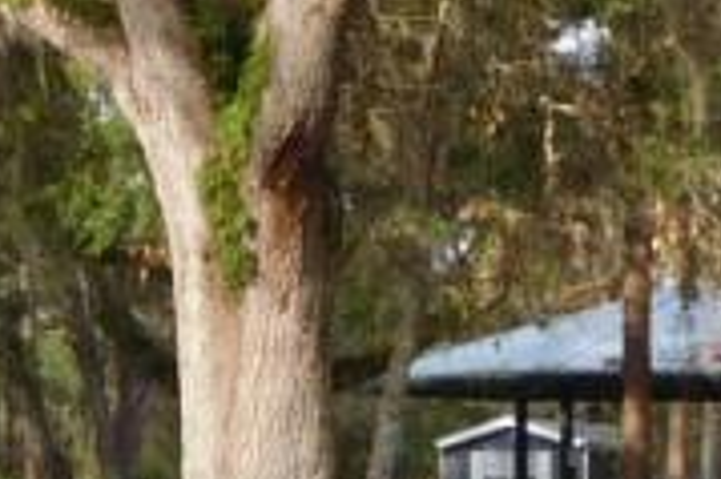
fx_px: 4162
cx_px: -729
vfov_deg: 6.6
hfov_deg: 9.3
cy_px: 314
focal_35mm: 208
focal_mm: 6.2
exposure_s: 1/320
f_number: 3.8
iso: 125
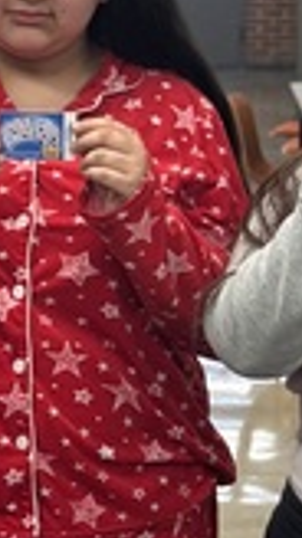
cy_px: 134
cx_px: -243
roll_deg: +0.2
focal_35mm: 163
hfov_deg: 7.2
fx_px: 2325
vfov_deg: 13.2
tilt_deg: -6.1
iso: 160
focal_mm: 6.76
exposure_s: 1/60
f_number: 1.78
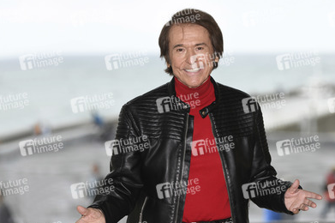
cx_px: 190
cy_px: 124
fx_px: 1181
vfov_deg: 10.8
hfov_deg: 16.1
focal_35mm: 127
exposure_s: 1/640
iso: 400
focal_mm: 110
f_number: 3.2
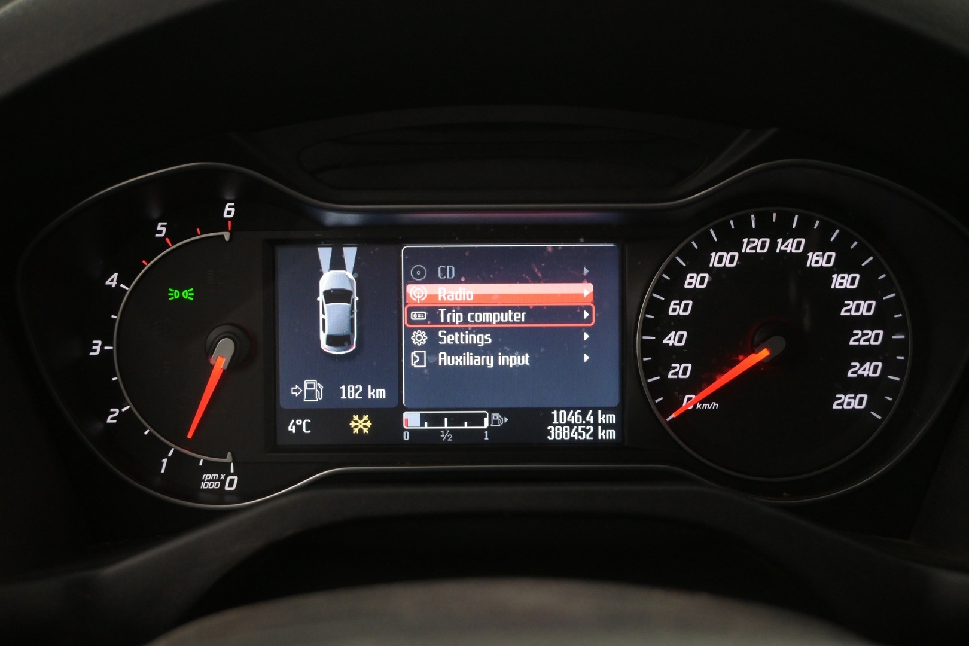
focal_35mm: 47
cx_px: 484
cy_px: 323
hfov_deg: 41.7
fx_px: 1272
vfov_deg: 28.5
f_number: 5
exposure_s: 1/50
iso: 2500
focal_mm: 31.5
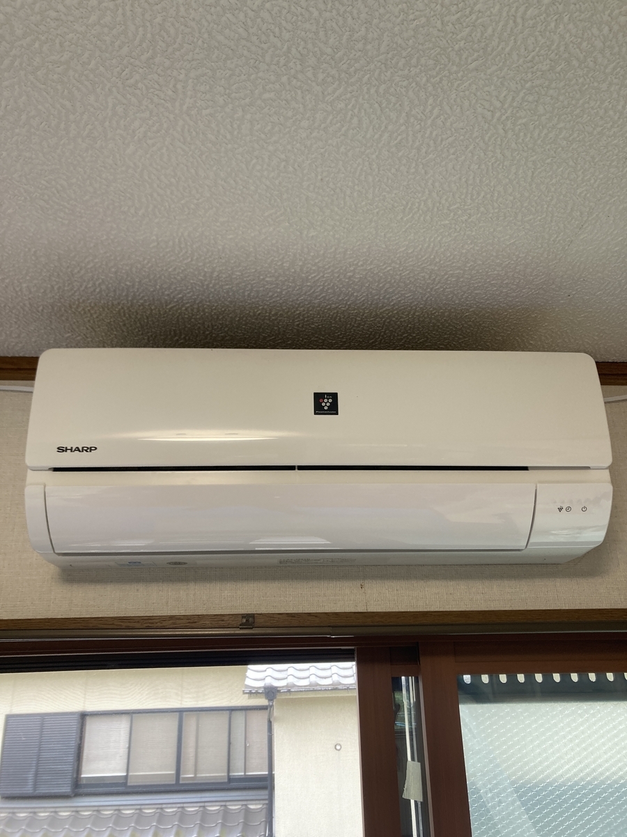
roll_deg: +2.2
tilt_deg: +24.1
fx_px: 676
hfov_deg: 49.7
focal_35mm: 28
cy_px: 418
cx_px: 314
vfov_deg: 63.4
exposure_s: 1/60
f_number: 1.8
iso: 64
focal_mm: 3.99
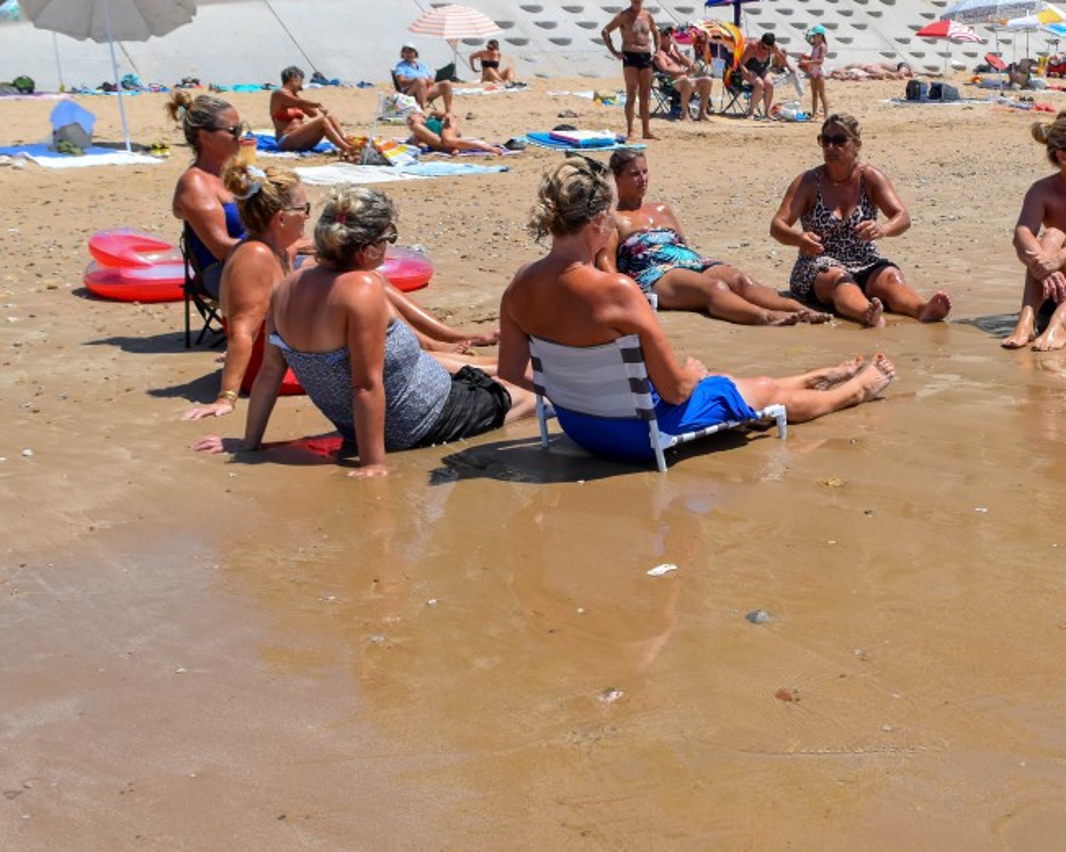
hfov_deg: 42.0
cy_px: 294
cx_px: 849
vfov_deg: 35.4
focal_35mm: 42
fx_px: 1324
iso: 400
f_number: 6.7
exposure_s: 1/2000
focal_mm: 18
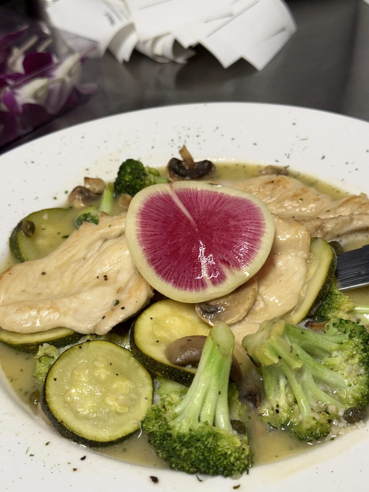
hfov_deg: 30.3
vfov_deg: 39.7
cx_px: 184
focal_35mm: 48
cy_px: 246
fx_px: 682
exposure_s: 1/120
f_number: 1.78
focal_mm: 6.76
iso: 80
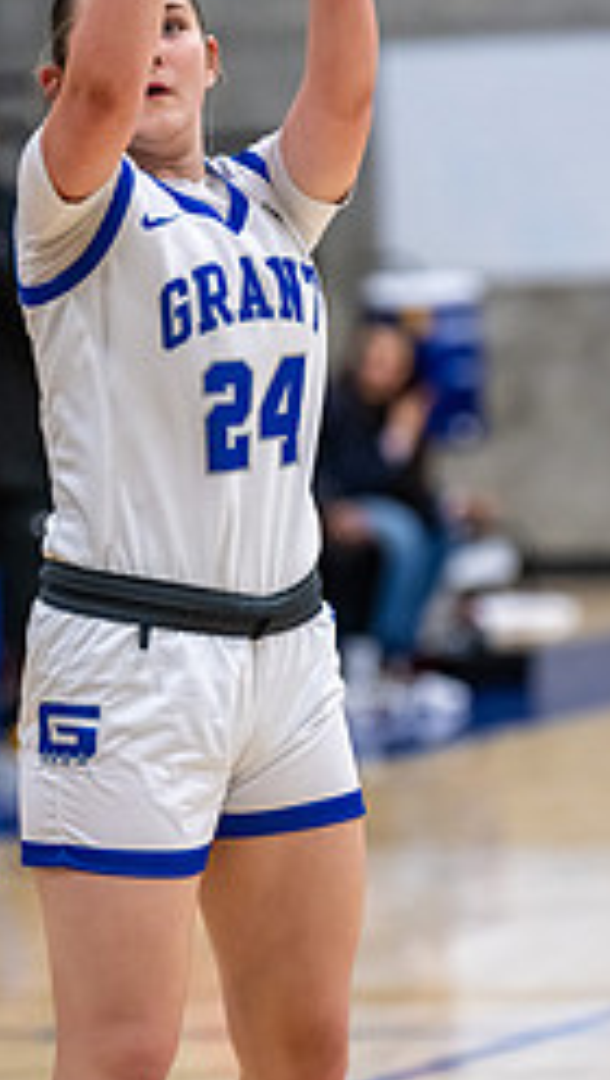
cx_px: 266
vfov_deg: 6.7
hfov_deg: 3.8
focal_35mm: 323
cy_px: 549
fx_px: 9263
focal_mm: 170
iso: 4500
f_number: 2.8
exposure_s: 1/1000
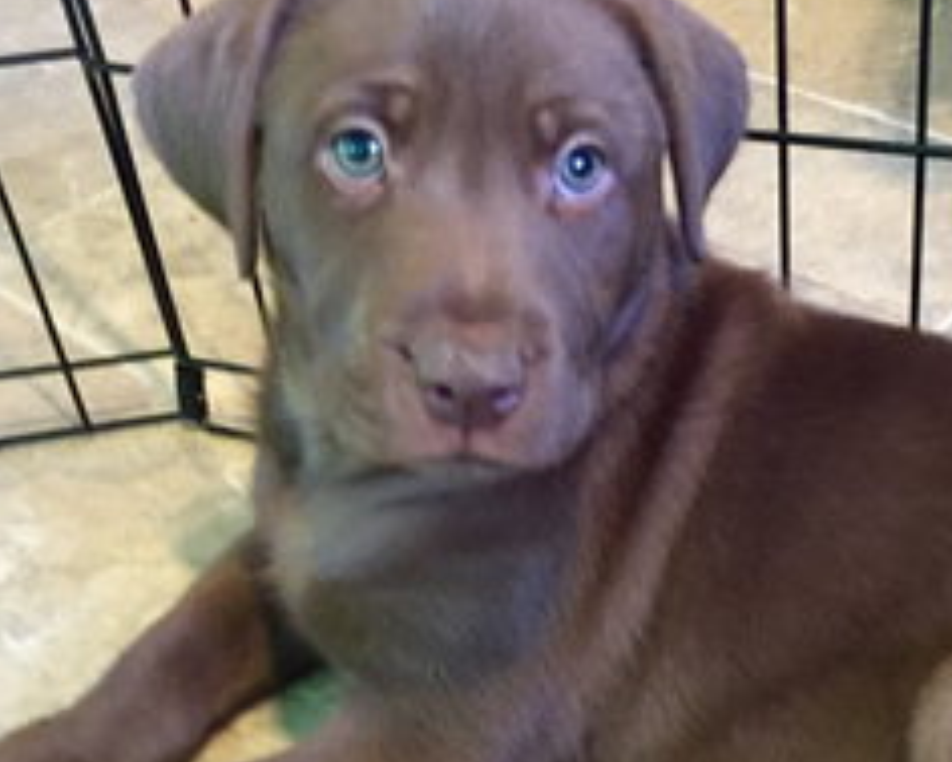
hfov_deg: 31.0
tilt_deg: -42.0
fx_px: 1691
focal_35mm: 60
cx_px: 682
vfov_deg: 25.2
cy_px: 530
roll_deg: +3.2
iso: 250
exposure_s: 1/15
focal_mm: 4.15
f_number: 2.2
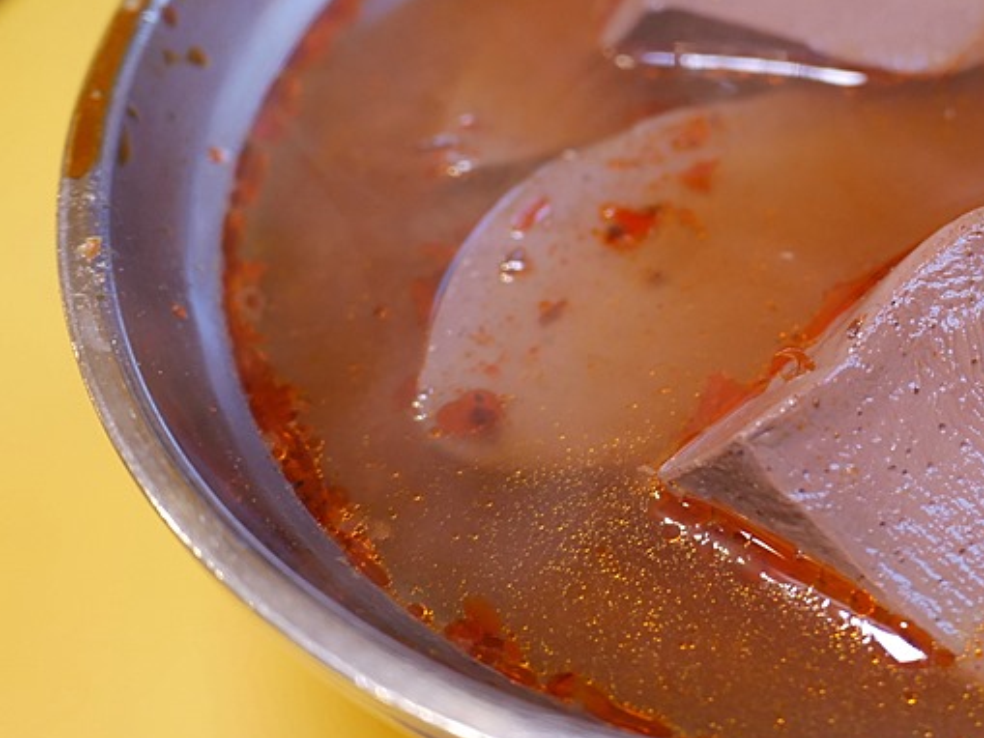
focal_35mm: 55
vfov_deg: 26.4
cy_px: 223
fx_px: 1564
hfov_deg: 33.2
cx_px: 874
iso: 400
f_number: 2.5
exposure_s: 1/60
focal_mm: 14
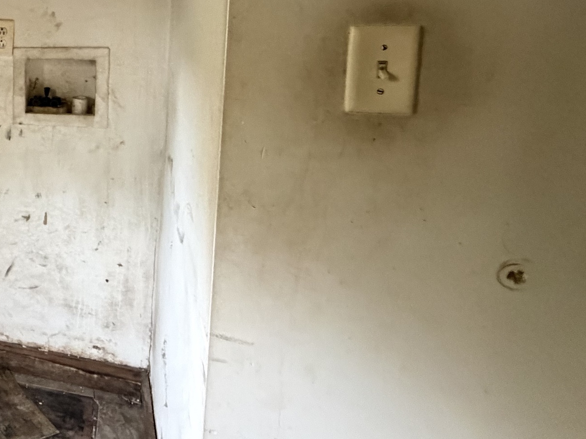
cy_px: 69
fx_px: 559
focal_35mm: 33
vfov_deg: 40.6
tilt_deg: -6.1
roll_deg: +0.8
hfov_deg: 40.8
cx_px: -98
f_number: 2.2
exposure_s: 1/60
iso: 1000
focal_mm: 2.22
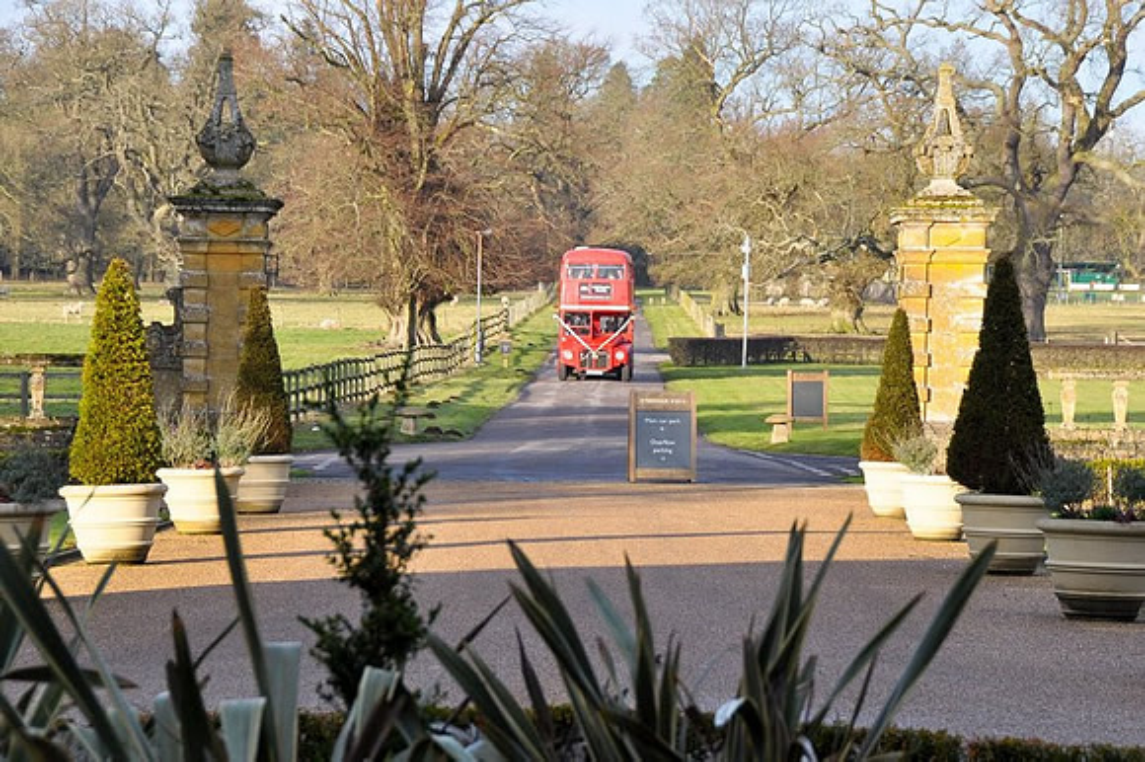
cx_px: 572
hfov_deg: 18.2
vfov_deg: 12.2
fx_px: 3576
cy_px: 381
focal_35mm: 112
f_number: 7.1
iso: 500
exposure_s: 1/800
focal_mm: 75
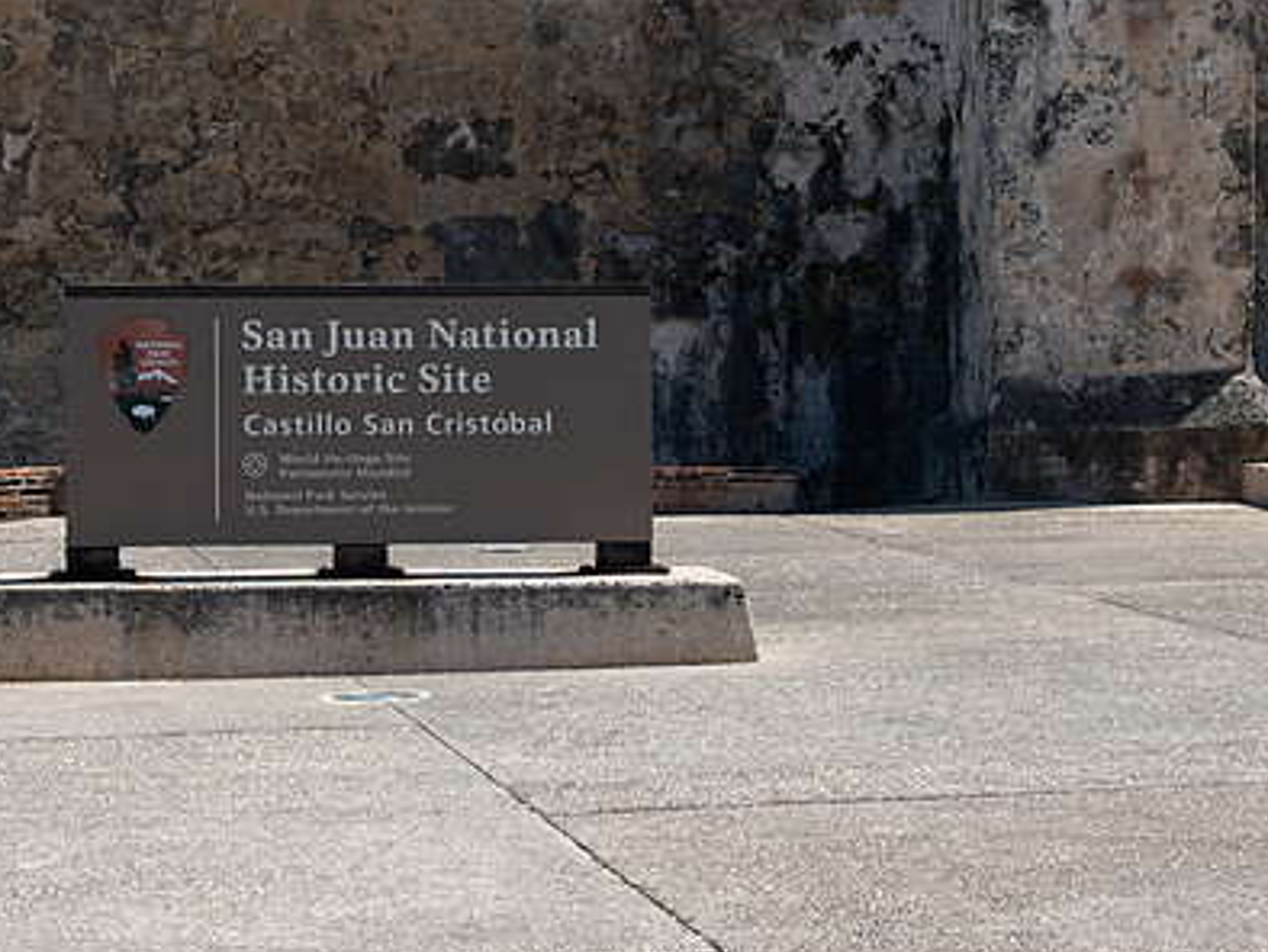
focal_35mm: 99
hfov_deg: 19.8
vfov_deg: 14.9
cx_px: 502
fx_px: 3629
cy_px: 359
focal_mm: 70
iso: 125
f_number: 8
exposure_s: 1/125
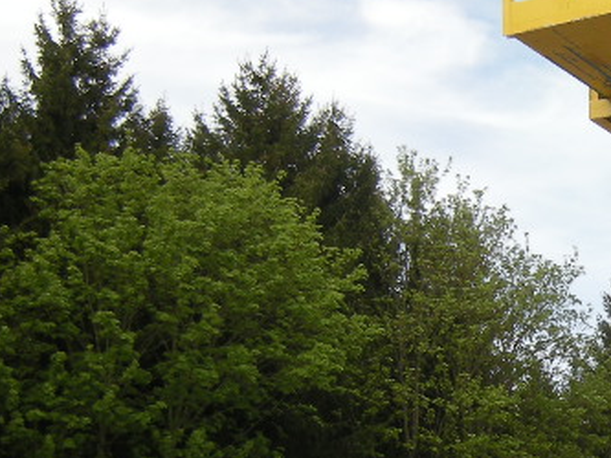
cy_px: 383
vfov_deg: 17.0
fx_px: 1519
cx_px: 640
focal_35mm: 86
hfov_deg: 21.8
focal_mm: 4.7
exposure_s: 1/166
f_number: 5.6
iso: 64
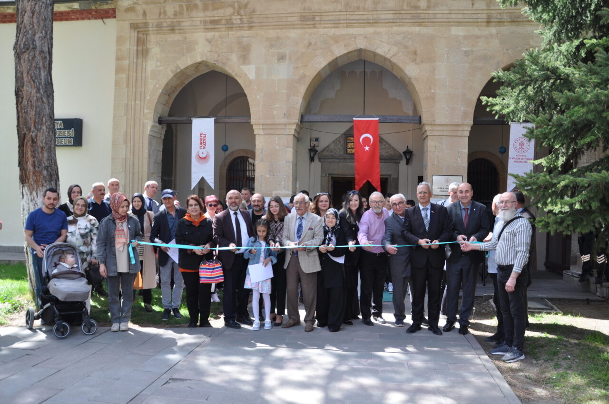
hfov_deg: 67.4
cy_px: 202
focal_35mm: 27
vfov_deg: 47.8
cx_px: 304
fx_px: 456
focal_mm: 18
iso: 200
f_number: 5.6
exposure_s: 1/125
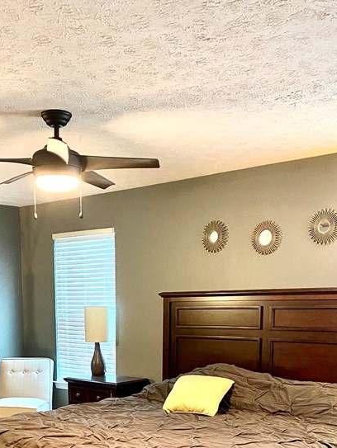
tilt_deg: -8.1
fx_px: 635
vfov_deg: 36.7
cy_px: 395
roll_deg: +0.4
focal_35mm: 49
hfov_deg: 29.5
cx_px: 116
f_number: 1.8
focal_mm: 4.25
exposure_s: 1/30
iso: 640
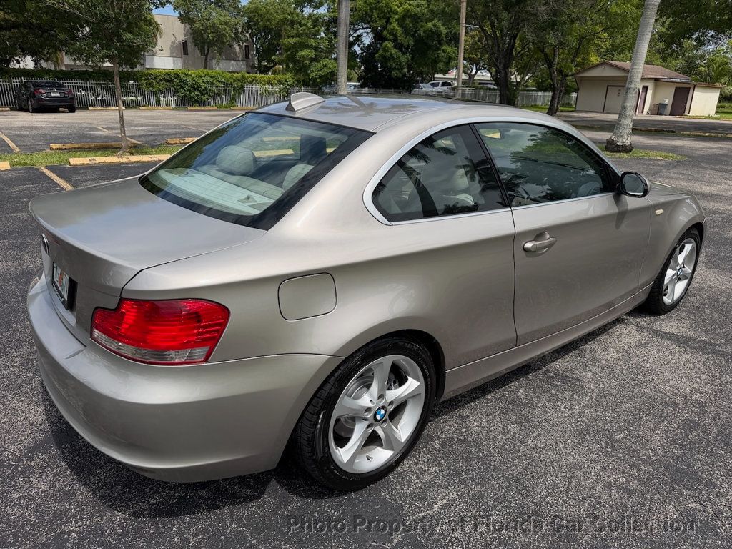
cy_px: 274
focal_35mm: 24
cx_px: 366
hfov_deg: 71.6
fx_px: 508
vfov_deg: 56.8
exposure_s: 1/8130
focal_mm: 6.76
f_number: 1.78
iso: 125
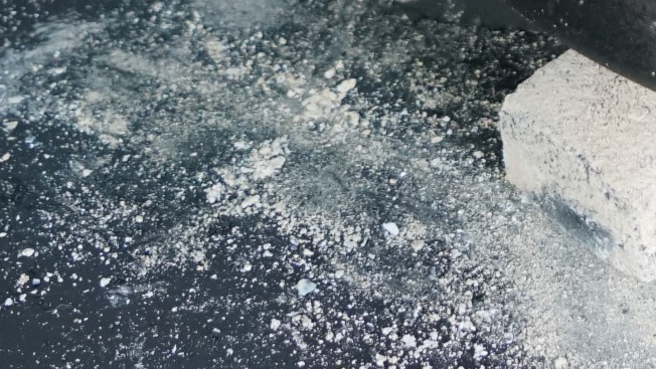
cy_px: -399
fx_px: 2905
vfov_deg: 7.0
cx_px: 1035
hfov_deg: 12.2
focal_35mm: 167
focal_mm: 26
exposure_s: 1/160
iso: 1600
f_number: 4
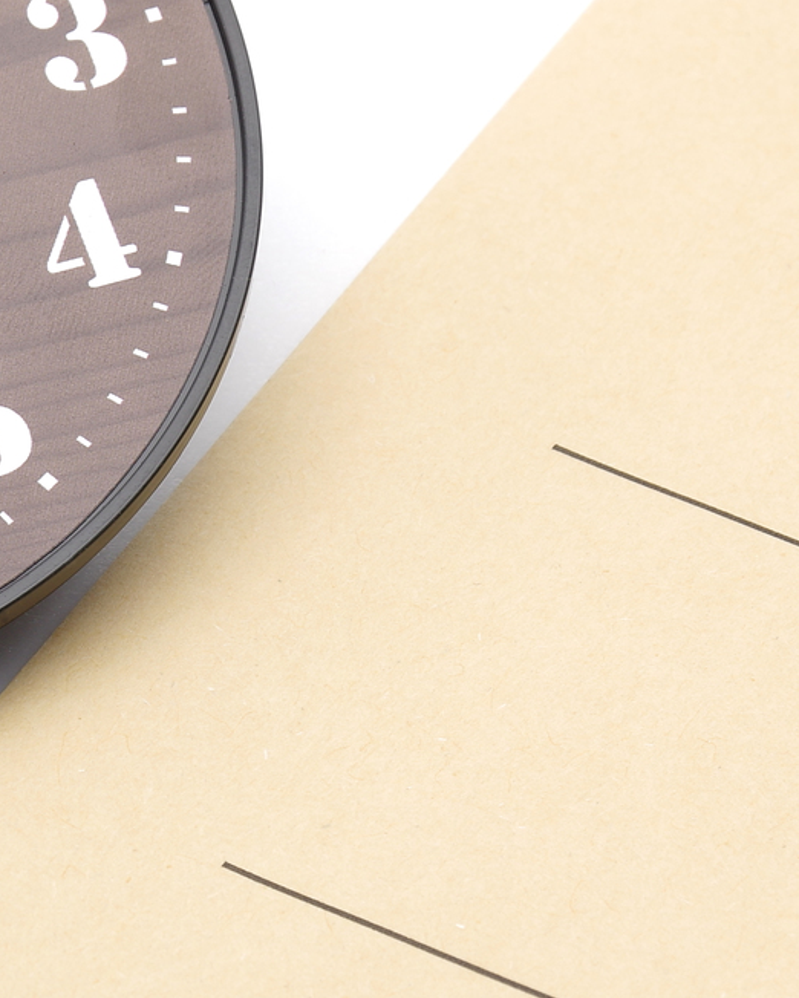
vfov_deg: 9.3
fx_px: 6116
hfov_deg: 7.5
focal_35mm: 207
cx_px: 211
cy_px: 613
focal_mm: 48
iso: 100
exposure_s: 1/3.33
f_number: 11
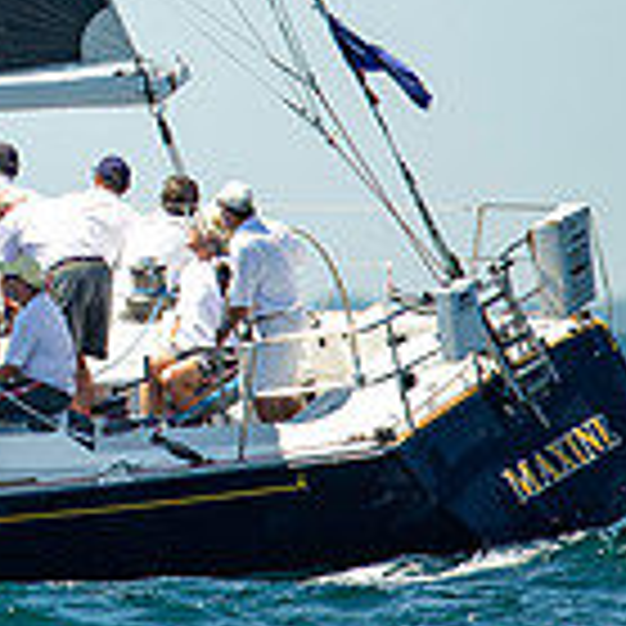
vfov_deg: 0.8
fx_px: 43416
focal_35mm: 2122
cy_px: -135
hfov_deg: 0.8
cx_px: -531
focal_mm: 600
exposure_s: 1/2000
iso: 400
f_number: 5
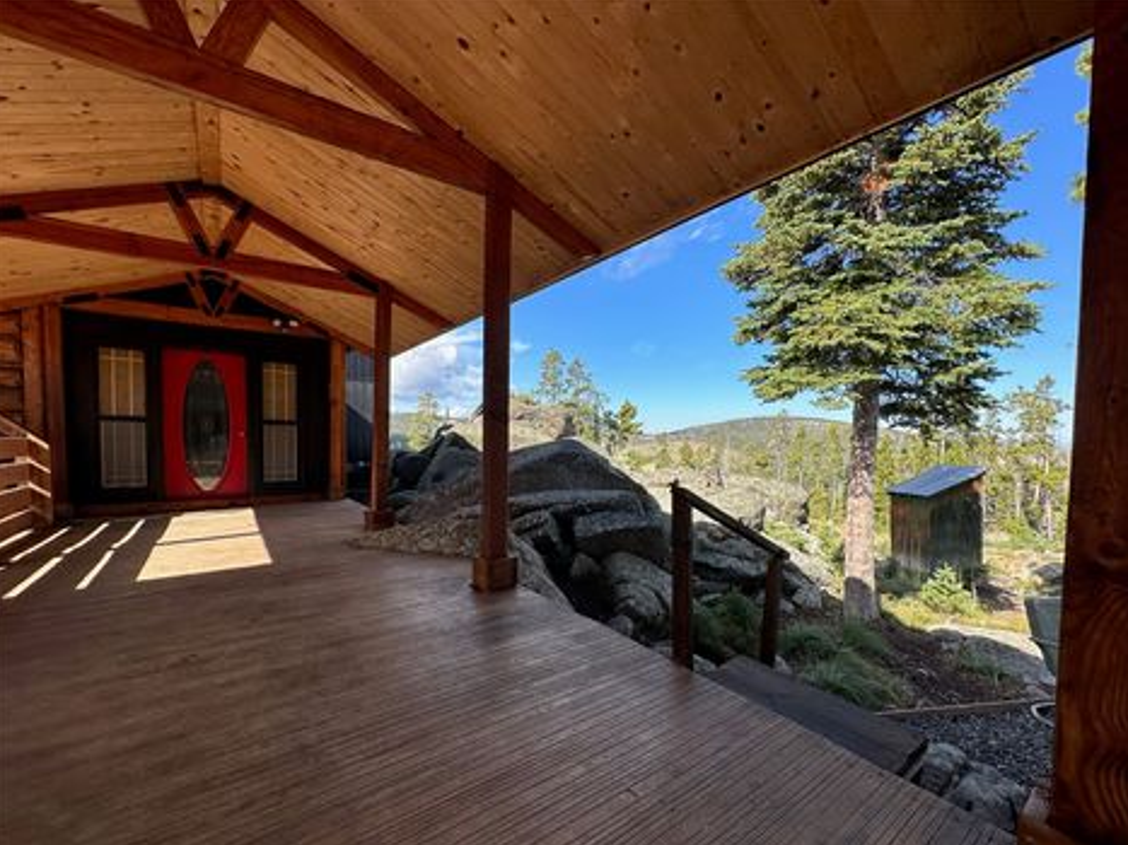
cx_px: 597
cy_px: 450
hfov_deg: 98.1
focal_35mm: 15
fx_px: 489
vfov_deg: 81.6
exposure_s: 1/963
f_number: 2.2
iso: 40
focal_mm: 2.22
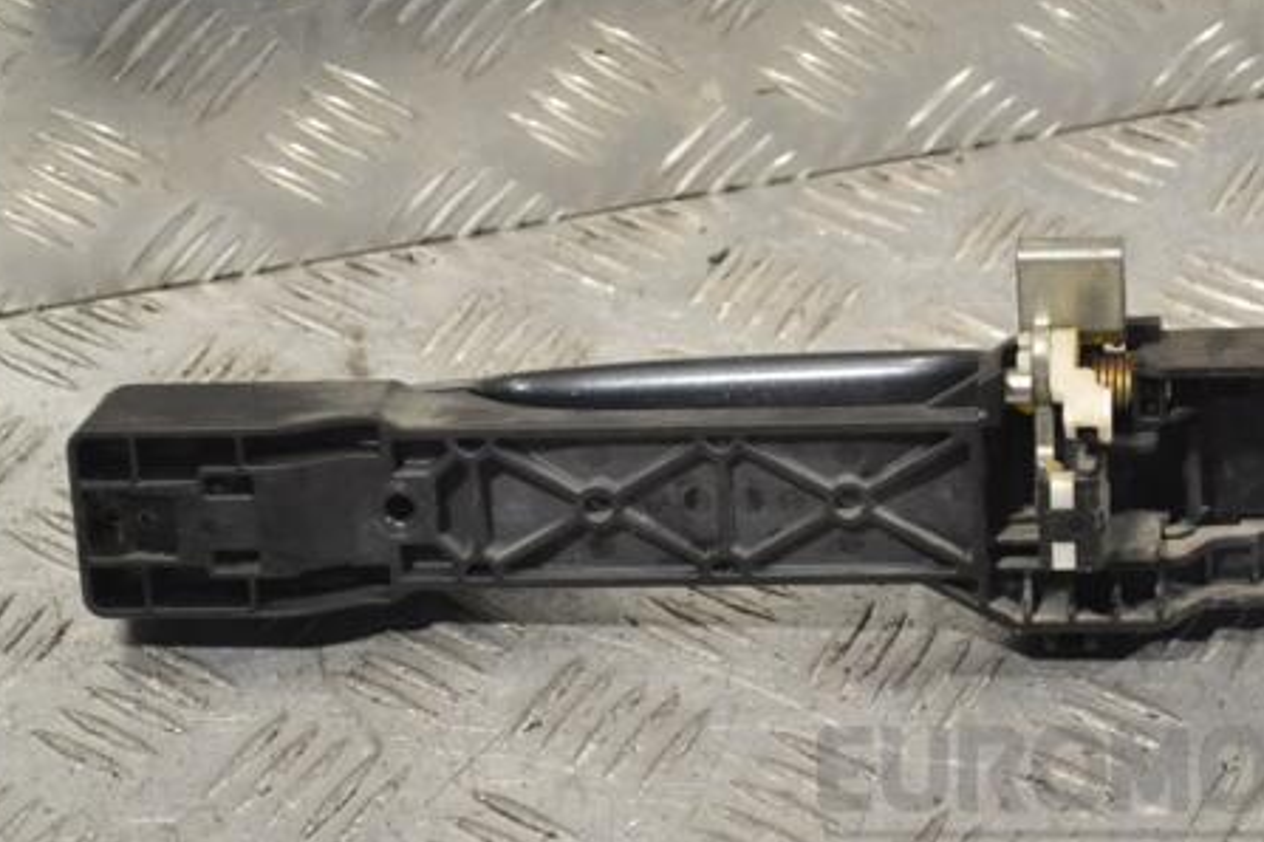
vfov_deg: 12.4
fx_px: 3885
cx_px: 763
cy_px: 393
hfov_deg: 18.5
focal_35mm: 111
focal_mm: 55
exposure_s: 1/400
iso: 3200
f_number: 5.6
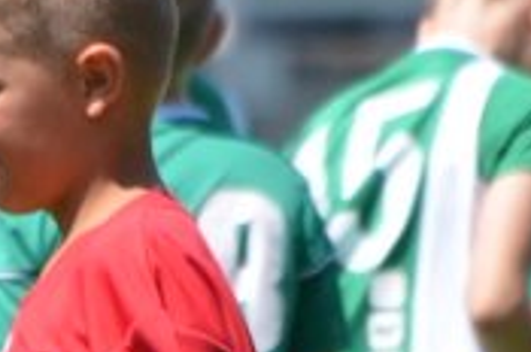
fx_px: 45553
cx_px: 36
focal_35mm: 3094
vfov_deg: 0.4
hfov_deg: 0.7
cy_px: 484
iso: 200
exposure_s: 1/500
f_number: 5.6
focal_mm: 300
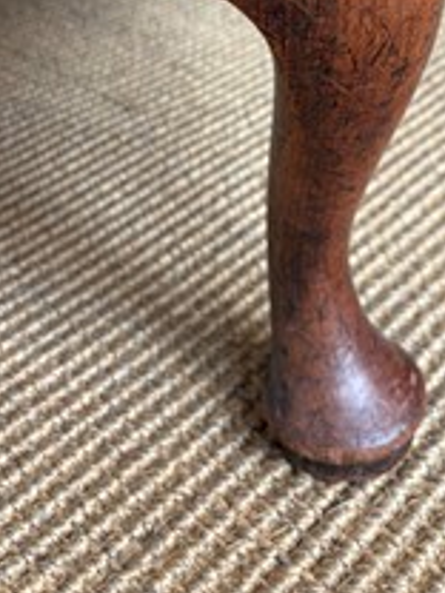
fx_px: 857
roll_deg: -0.8
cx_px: 308
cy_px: 34
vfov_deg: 35.4
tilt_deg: -22.8
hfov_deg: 28.8
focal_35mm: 50
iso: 125
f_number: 1.6
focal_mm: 5.96
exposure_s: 1/84
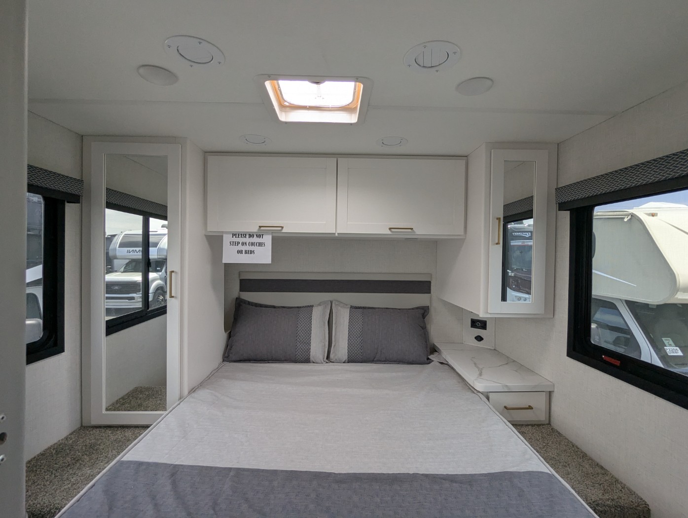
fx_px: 318
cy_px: 259
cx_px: 344
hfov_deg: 94.4
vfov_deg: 78.2
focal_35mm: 16
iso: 153
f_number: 2.2
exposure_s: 1/451
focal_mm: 2.35
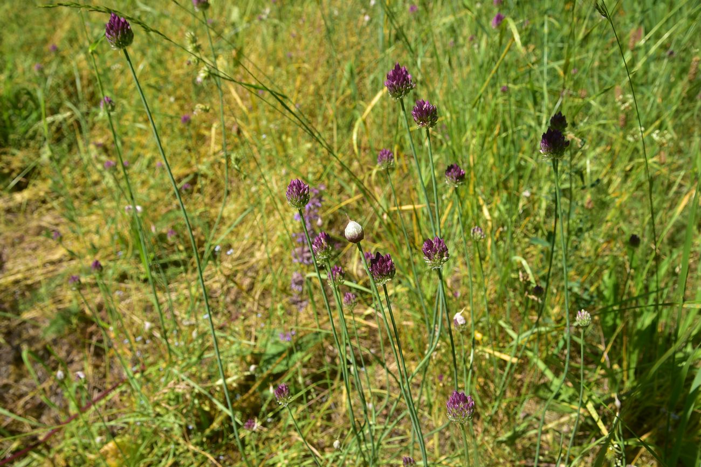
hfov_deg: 39.6
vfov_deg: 27.0
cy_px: 234
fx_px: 974
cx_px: 350
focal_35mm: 50
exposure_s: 1/125
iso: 160
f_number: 13
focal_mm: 50
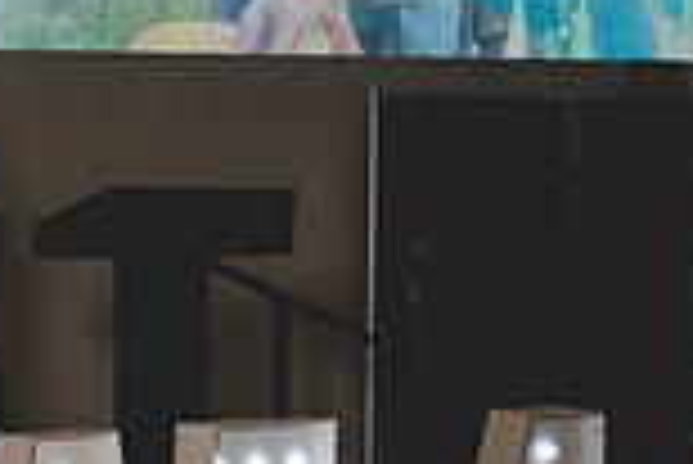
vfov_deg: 12.1
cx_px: -667
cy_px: 560
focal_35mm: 111
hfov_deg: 15.1
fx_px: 2139
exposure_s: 1/200
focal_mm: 26
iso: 400
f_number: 2.8
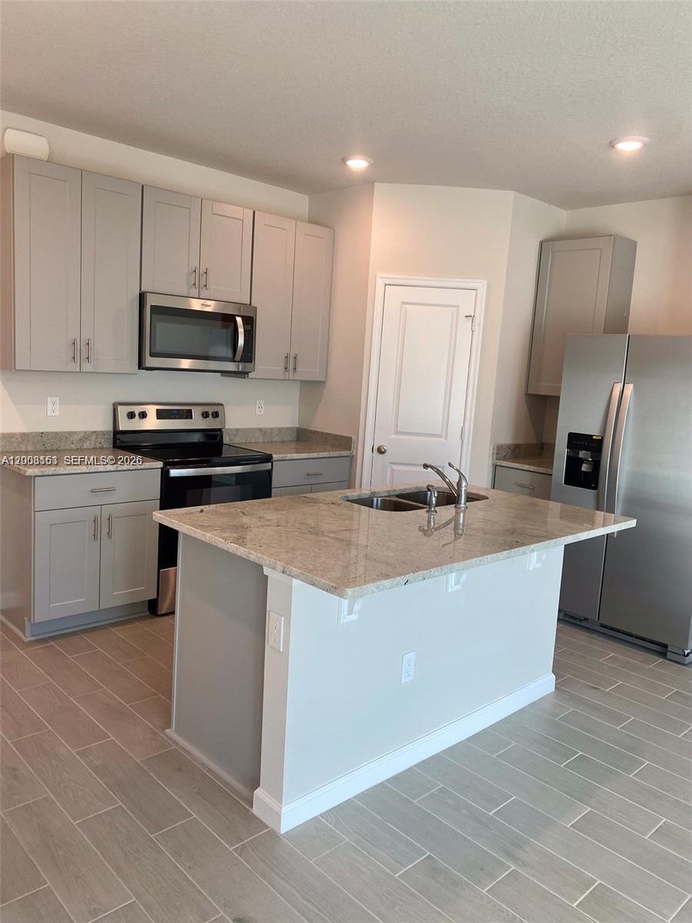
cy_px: 462
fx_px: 693
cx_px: 346
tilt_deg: -7.0
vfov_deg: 67.3
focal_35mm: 26
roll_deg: -3.0
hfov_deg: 53.1
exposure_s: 1/120
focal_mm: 4.25
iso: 64
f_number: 1.8
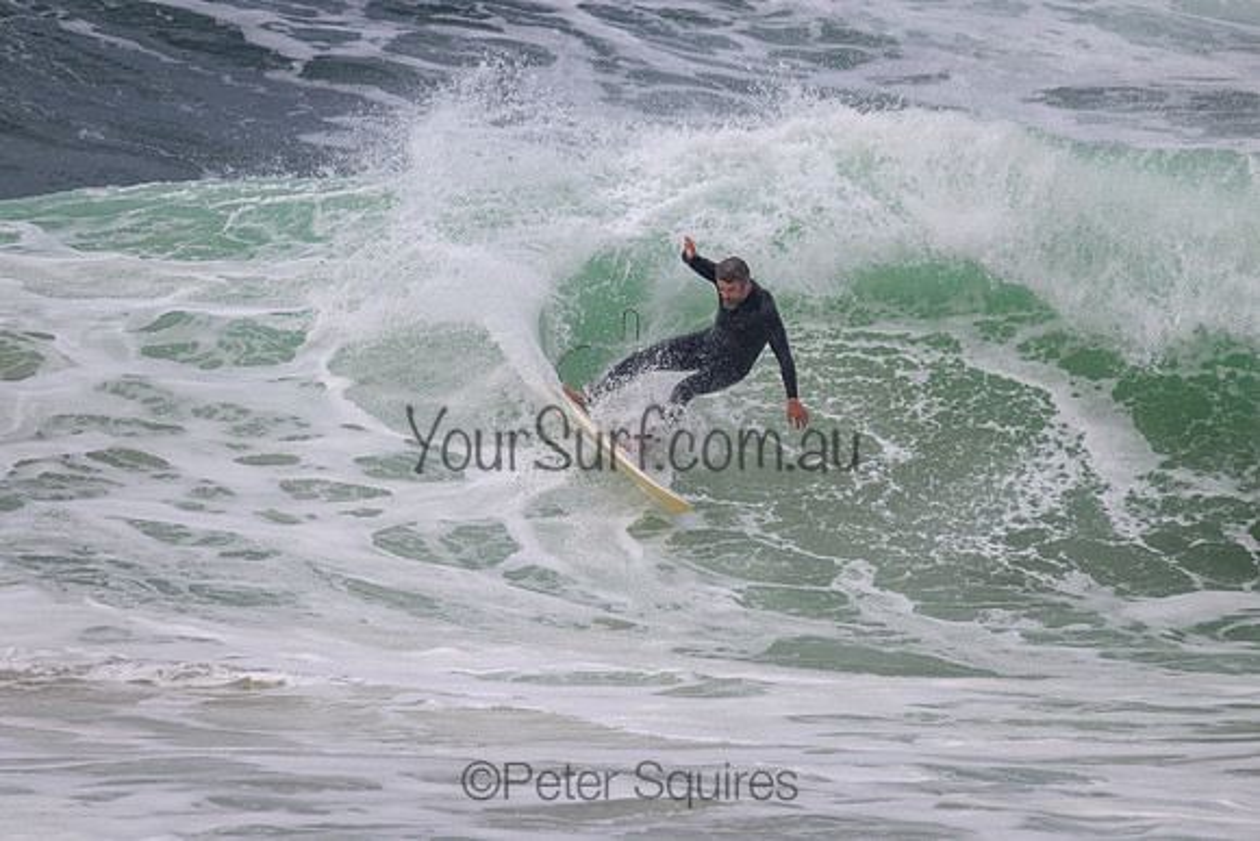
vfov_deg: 1.7
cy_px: 420
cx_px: 630
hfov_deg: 2.5
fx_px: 28844
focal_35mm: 824
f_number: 11
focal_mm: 600
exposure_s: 1/2000
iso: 560
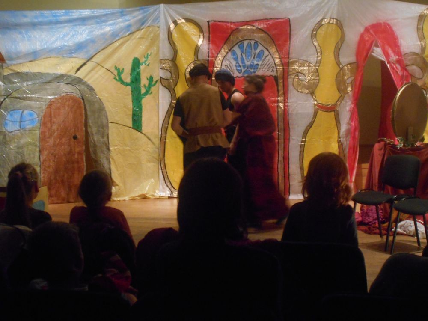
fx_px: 717
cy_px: 160
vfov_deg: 25.2
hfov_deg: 33.2
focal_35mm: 58
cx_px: 214
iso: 800
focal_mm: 10
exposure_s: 1/10
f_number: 4.9
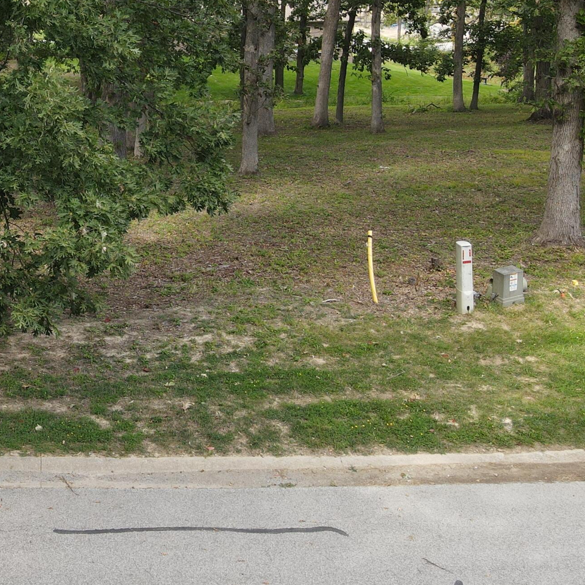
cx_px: 15
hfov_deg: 32.2
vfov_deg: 33.9
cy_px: 140
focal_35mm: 49
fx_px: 937
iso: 100
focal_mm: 4.5
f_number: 2.8
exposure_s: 1/80
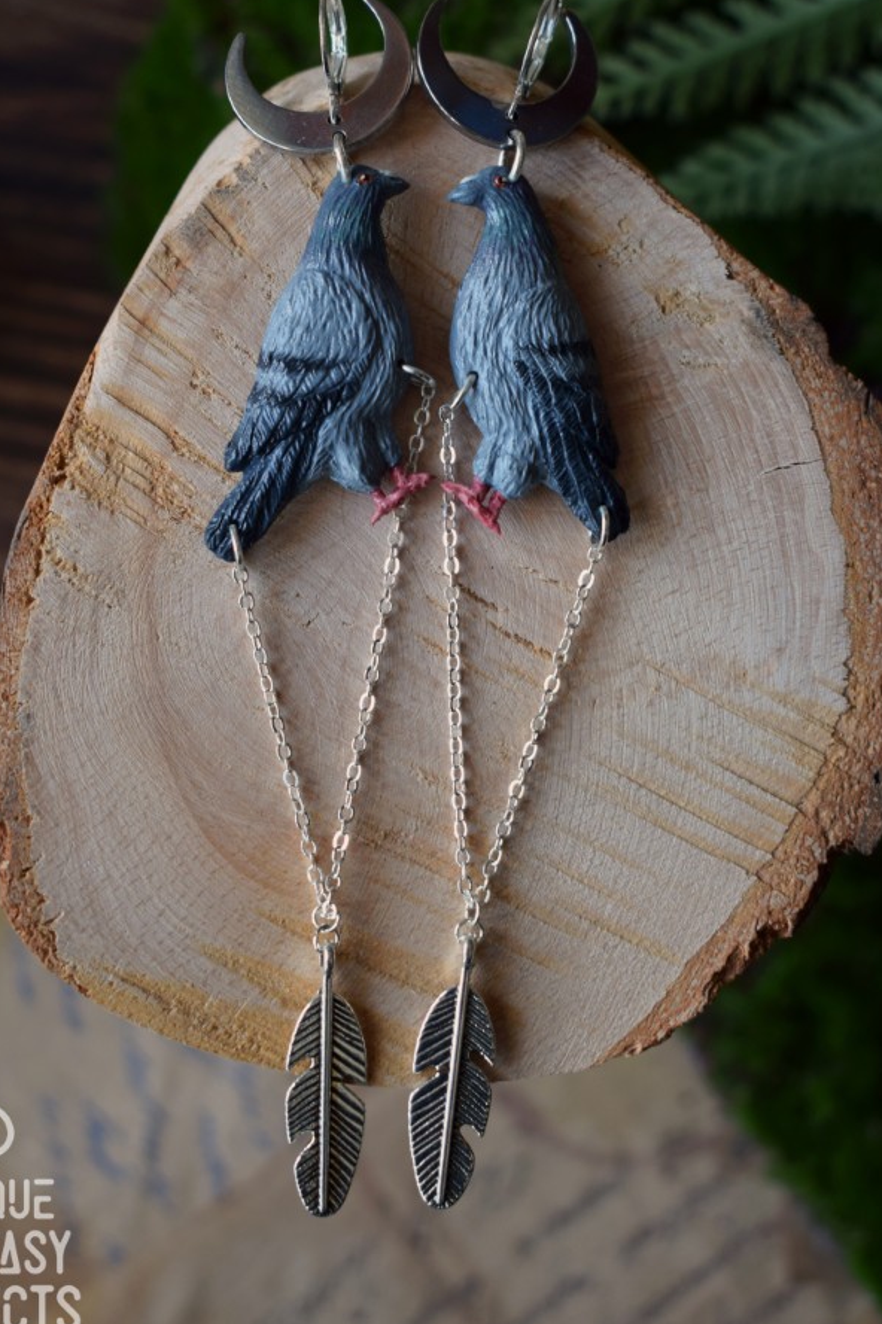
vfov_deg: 28.8
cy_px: 503
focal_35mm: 70
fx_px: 2574
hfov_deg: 19.4
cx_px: 438
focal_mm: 36
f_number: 5
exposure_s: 1/100
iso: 400
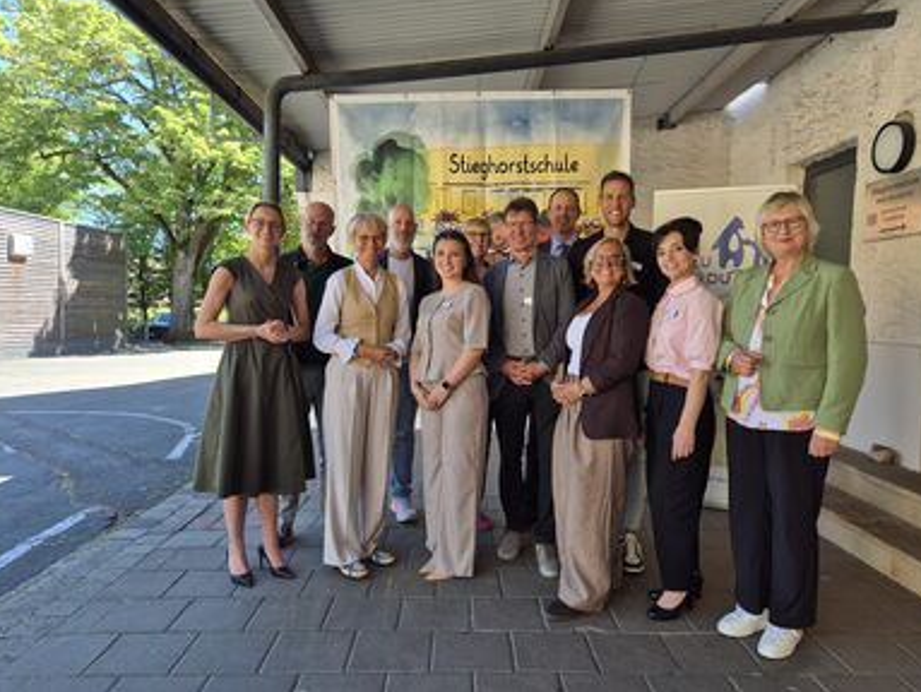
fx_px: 639
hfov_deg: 71.5
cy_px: 334
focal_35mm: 24
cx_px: 474
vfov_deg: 56.9
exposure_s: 1/224
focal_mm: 5.4
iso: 25
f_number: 1.8
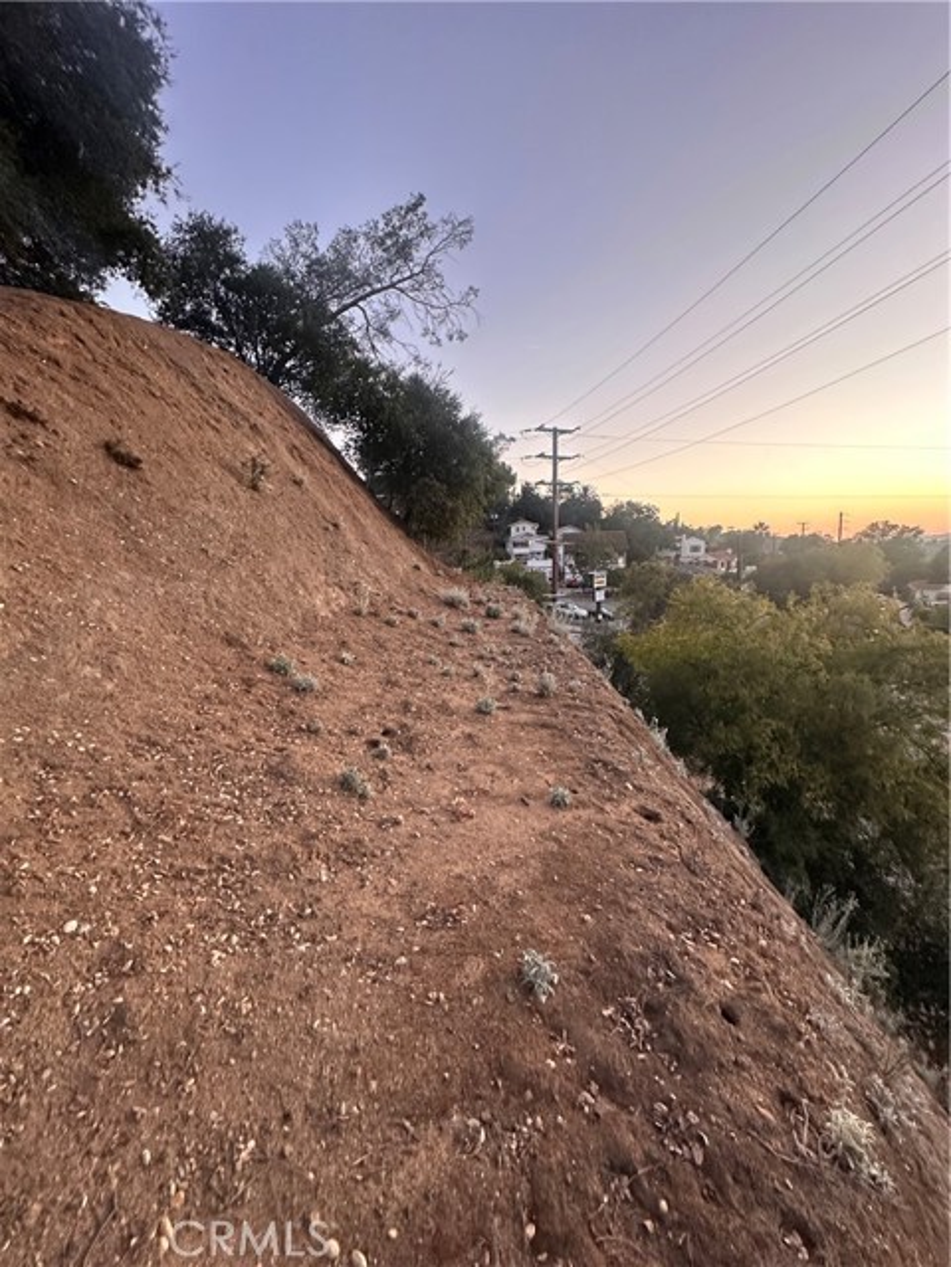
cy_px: 634
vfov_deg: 102.1
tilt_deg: -7.8
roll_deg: +1.4
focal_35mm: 14
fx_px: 513
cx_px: 476
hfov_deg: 85.7
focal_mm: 2.22
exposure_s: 1/60
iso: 400
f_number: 2.2
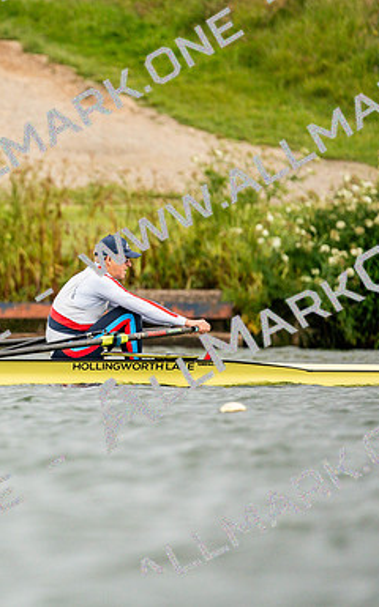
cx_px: -36
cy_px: 304
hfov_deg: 1.4
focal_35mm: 922
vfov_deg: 2.3
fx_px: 15266
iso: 1000
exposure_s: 1/2000
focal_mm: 600
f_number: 6.3
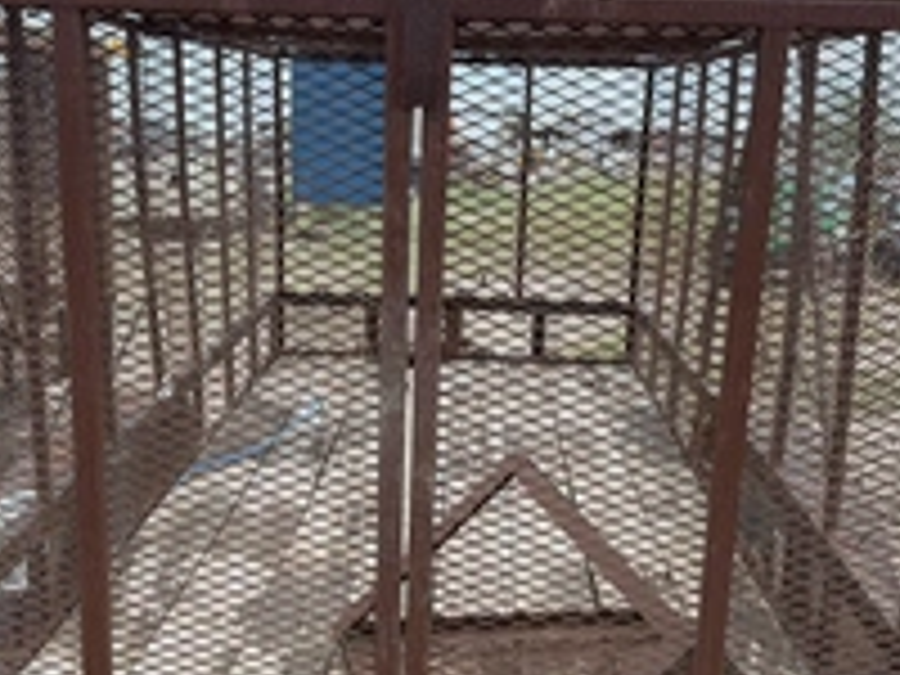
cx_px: 436
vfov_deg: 30.1
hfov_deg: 39.7
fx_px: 1248
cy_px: 436
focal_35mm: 48
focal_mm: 6.76
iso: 100
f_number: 1.78
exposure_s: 1/1122
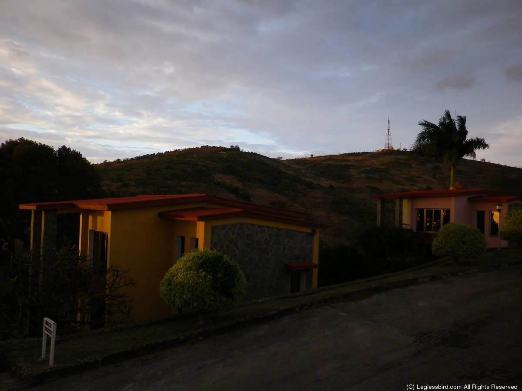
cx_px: 261
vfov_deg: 49.7
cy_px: 196
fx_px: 422
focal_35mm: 28
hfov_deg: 63.4
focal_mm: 5
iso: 80
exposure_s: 1/160
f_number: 3.2
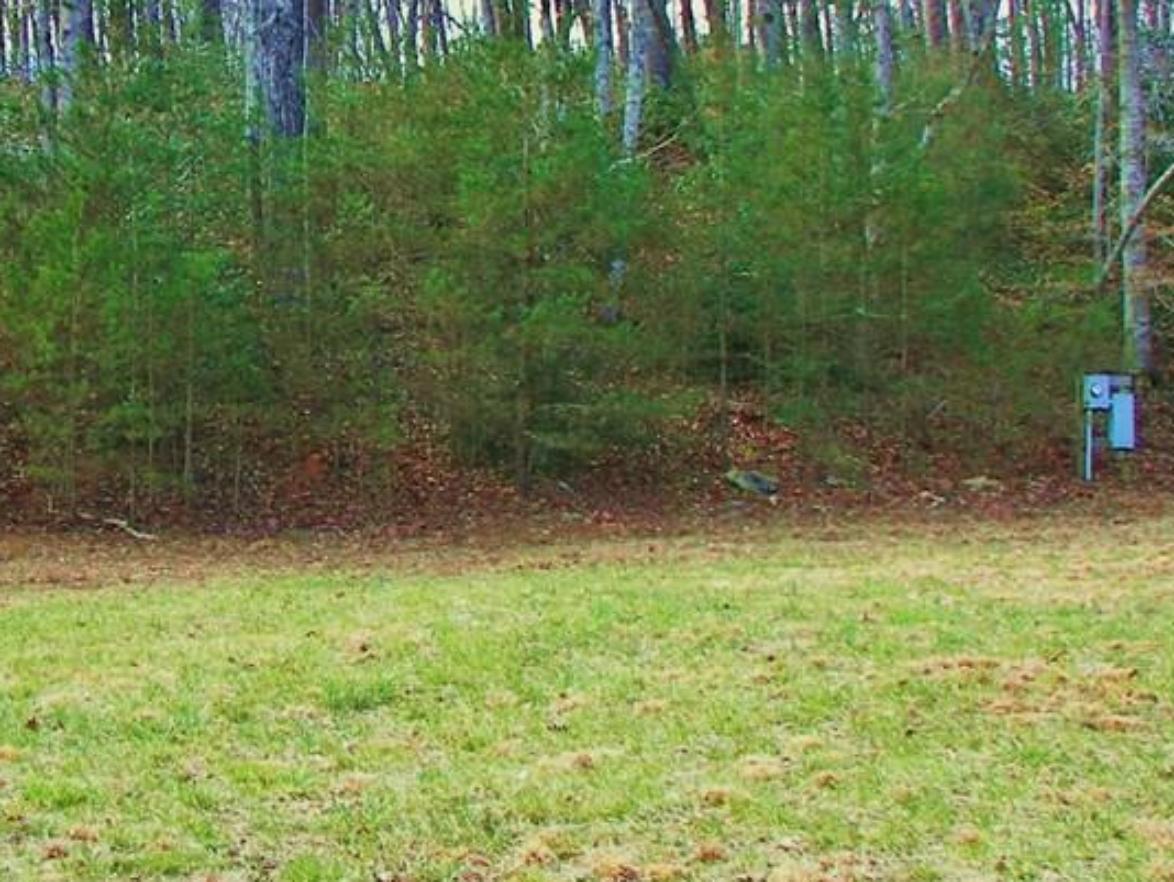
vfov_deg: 21.2
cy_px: 227
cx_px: 345
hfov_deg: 27.9
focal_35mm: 69
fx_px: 2341
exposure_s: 1/125
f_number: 2.8
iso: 50
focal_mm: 6
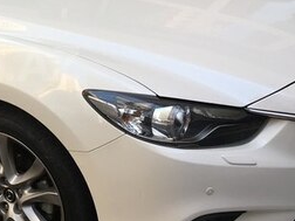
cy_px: 64
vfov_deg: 19.3
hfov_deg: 23.8
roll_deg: +4.1
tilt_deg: -18.0
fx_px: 648
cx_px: -40
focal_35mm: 76
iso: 25
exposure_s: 1/100
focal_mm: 4.15
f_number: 2.2
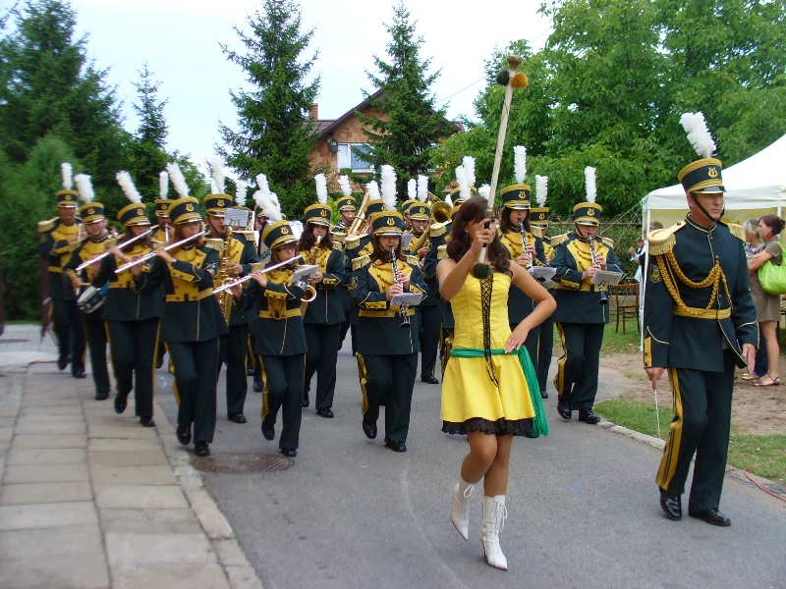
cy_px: 294
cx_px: 393
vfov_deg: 30.3
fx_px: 1090
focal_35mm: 48
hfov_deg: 39.7
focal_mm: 7.9
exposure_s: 1/250
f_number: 3
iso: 64
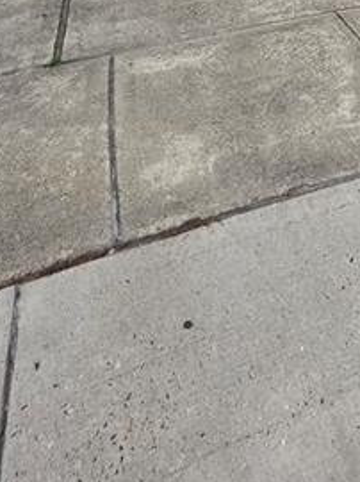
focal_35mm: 37
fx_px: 514
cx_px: 303
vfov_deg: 32.7
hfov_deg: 36.9
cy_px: -182
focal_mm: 2.2
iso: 40
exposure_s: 1/2140
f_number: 1.9
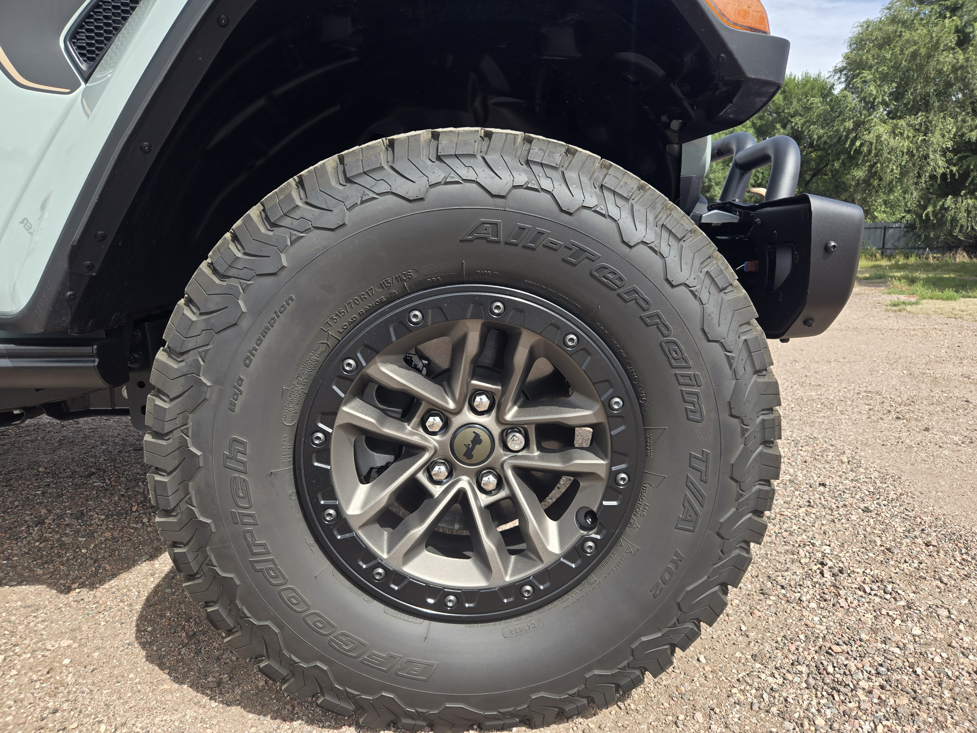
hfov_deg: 73.9
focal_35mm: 23
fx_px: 649
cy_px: 366
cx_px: 488
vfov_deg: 58.9
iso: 25
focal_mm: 5.4
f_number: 1.8
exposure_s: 1/575
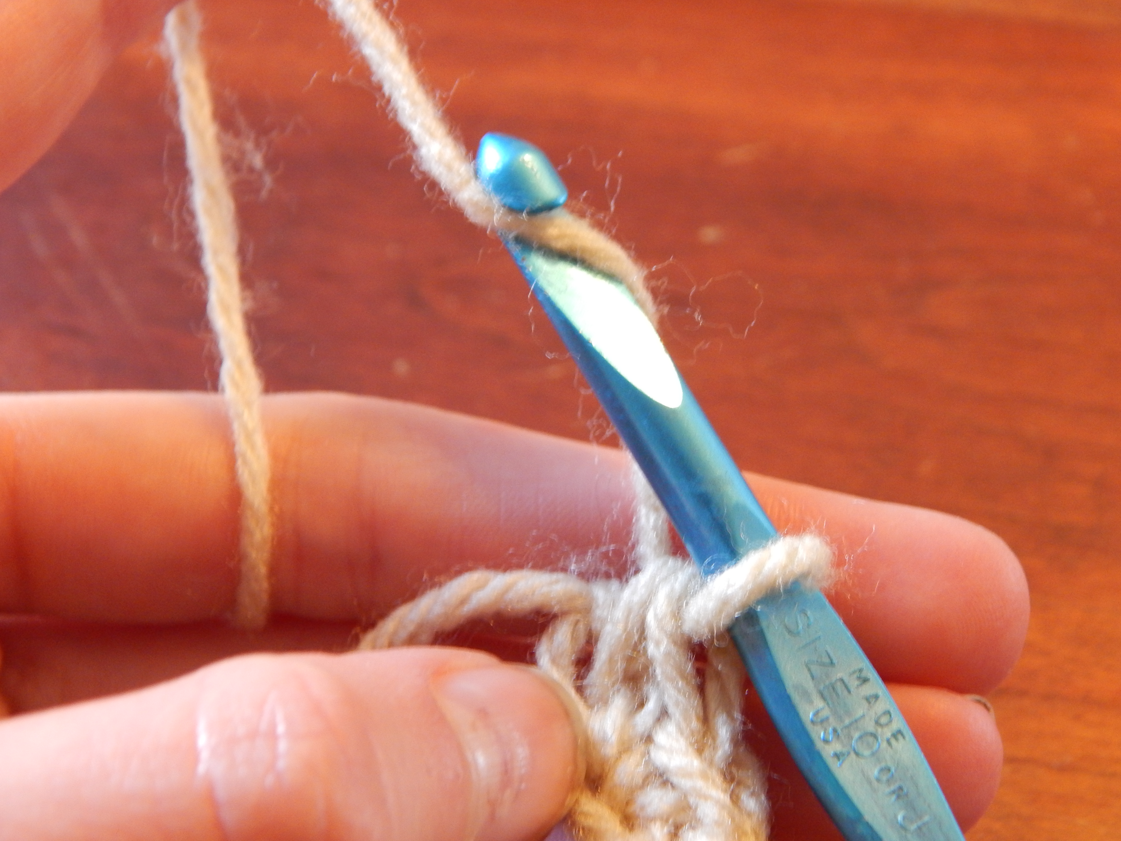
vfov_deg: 24.0
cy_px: 420
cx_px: 560
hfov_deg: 31.7
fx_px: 1975
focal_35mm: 61
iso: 400
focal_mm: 10.9
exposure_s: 1/13
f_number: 4
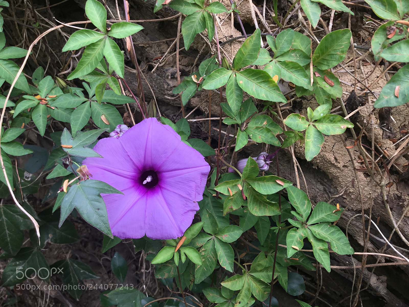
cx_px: 204
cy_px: 154
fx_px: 366
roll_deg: +1.9
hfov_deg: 58.4
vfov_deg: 45.4
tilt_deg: -39.8
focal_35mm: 31
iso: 25
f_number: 2.4
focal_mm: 3.3
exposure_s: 1/60
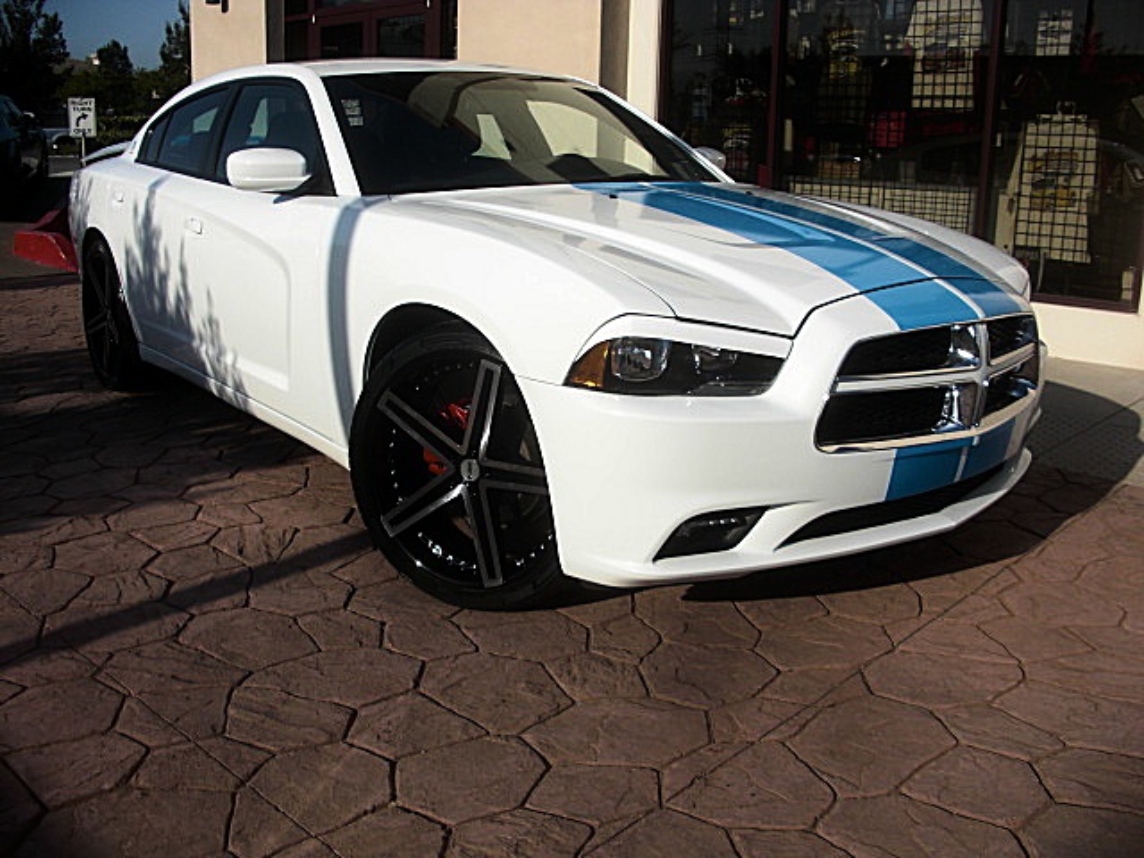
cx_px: 572
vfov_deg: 39.7
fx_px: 1190
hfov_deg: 51.4
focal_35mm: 36
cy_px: 429
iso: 50
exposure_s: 1/200
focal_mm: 6.3
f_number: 7.9
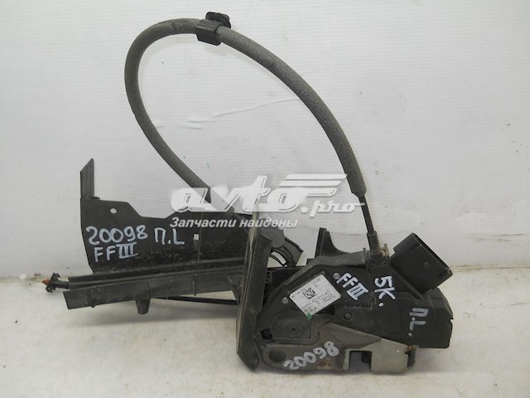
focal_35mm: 41
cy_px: 199
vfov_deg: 35.1
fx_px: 628
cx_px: 265
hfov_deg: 45.8
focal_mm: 6.72
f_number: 3.1
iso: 80
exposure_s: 1/30
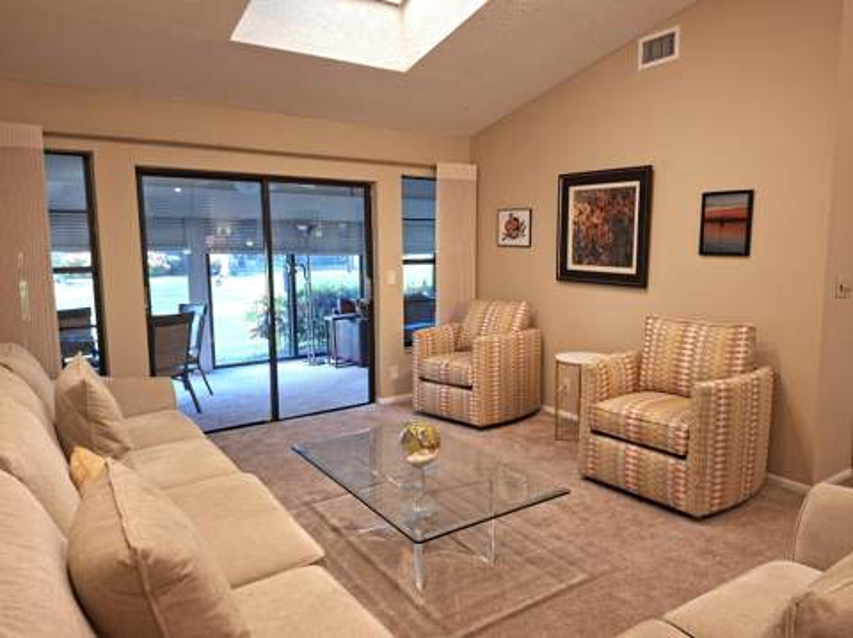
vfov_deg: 58.8
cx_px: 426
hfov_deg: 74.0
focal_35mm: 23
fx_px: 566
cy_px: 319
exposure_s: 1/60
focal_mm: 5.54
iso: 250
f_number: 1.8
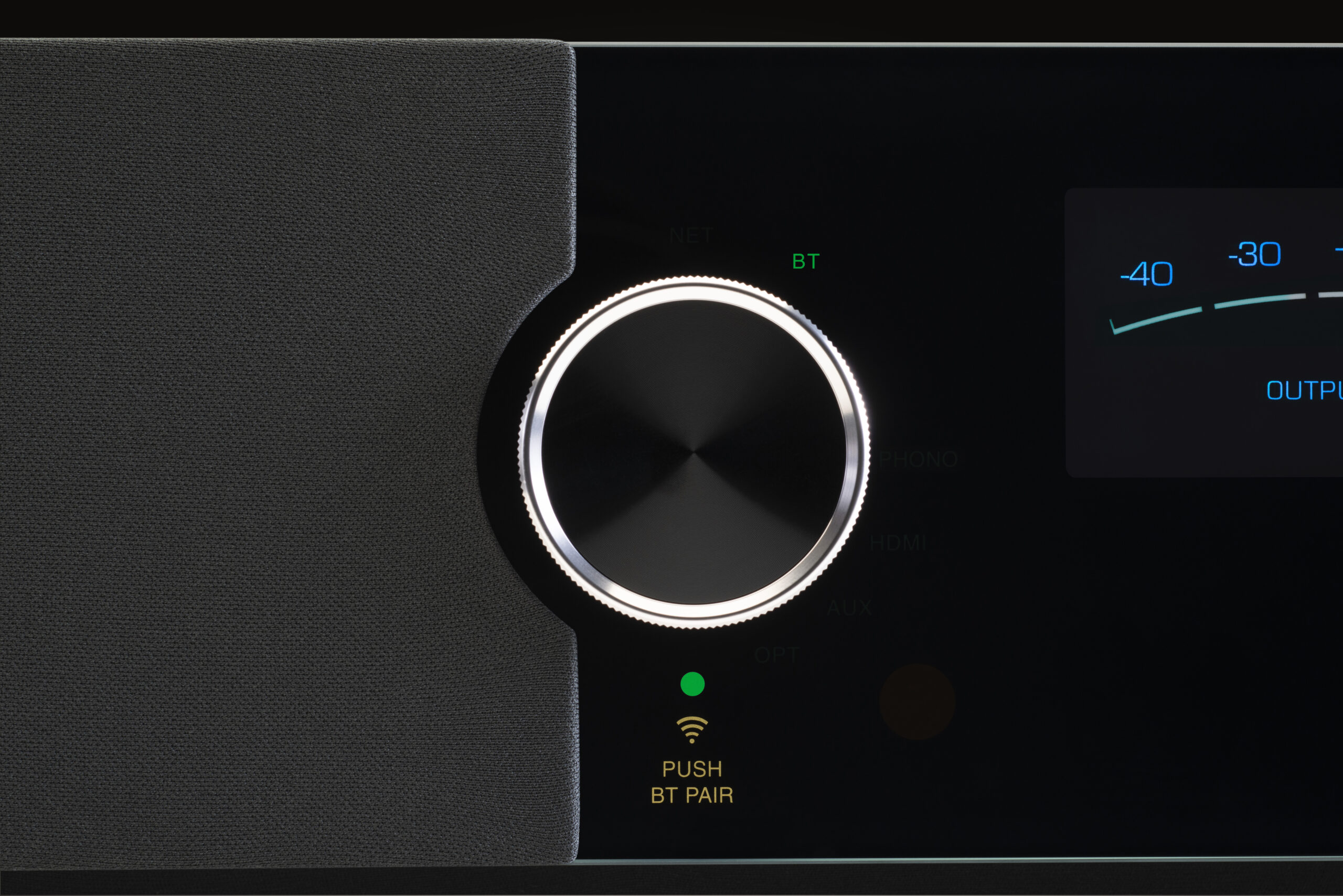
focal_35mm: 85
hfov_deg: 23.9
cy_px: 448
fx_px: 3172
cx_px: 672
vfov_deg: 16.1
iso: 200
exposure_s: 1/4
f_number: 14
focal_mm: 85
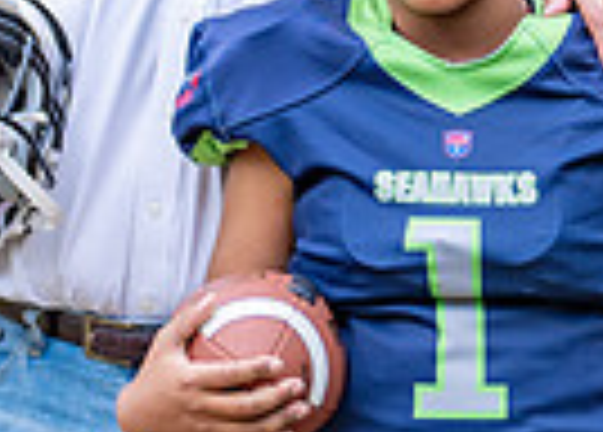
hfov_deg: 8.9
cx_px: 382
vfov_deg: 6.3
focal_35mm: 227
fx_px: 3891
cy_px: 90
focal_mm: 50
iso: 100
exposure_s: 1/500
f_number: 1.2
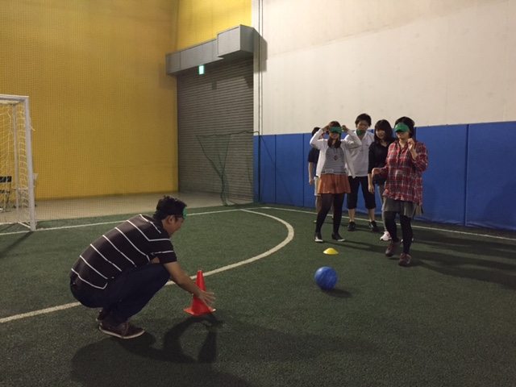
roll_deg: +1.1
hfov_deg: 61.7
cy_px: 194
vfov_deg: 48.2
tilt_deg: -4.8
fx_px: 432
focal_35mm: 29
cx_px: 258
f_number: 2.2
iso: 250
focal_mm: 4.15
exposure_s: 1/33
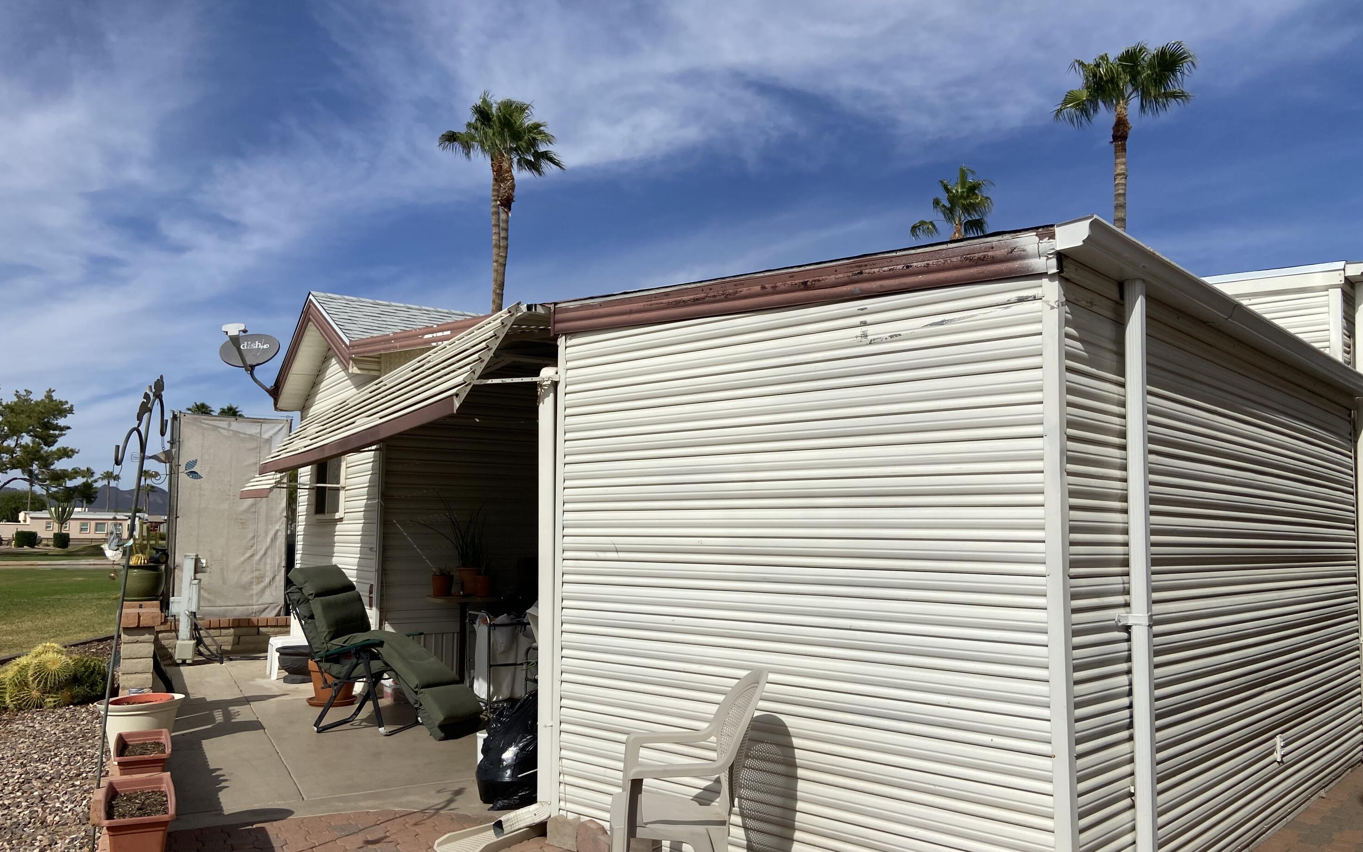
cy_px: 468
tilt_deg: +2.2
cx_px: 675
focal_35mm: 28
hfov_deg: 66.5
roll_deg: -0.3
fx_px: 1040
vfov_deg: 44.5
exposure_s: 1/8197
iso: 32
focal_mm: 4.25
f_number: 1.8
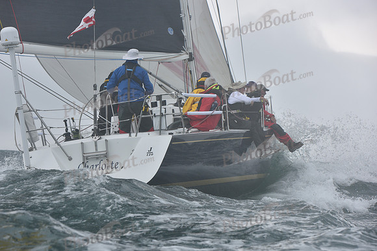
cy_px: 126
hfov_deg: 16.8
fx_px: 1278
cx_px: 188
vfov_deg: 11.2
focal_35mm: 122
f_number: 6.3
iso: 320
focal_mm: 122
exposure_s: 1/800
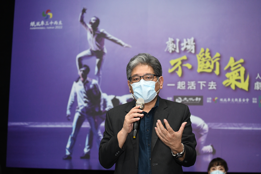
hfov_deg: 28.1
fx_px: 522
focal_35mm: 72
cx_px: 130
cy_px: 87
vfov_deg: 18.9
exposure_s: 1/125
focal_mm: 72
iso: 2500
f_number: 4.5
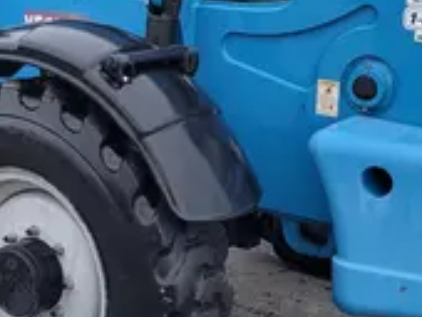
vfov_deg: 17.5
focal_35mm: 84
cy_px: 80
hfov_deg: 22.8
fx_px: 1025
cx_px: 57
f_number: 1.8
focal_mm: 5.4
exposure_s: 1/120
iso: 200
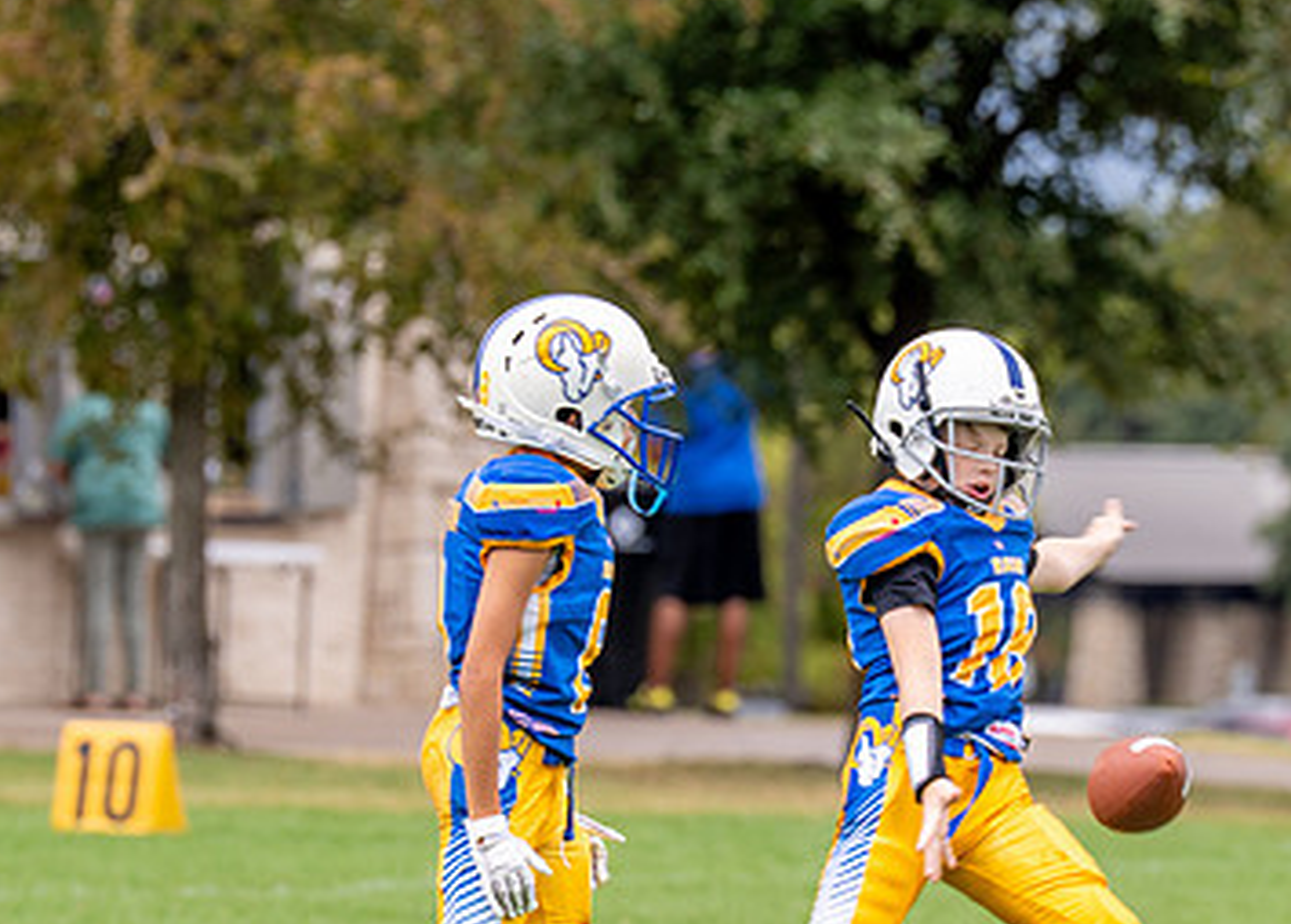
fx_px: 20214
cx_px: 915
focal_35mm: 551
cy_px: 680
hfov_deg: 3.7
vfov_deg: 2.6
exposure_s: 1/250
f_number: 4.5
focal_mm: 200
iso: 100
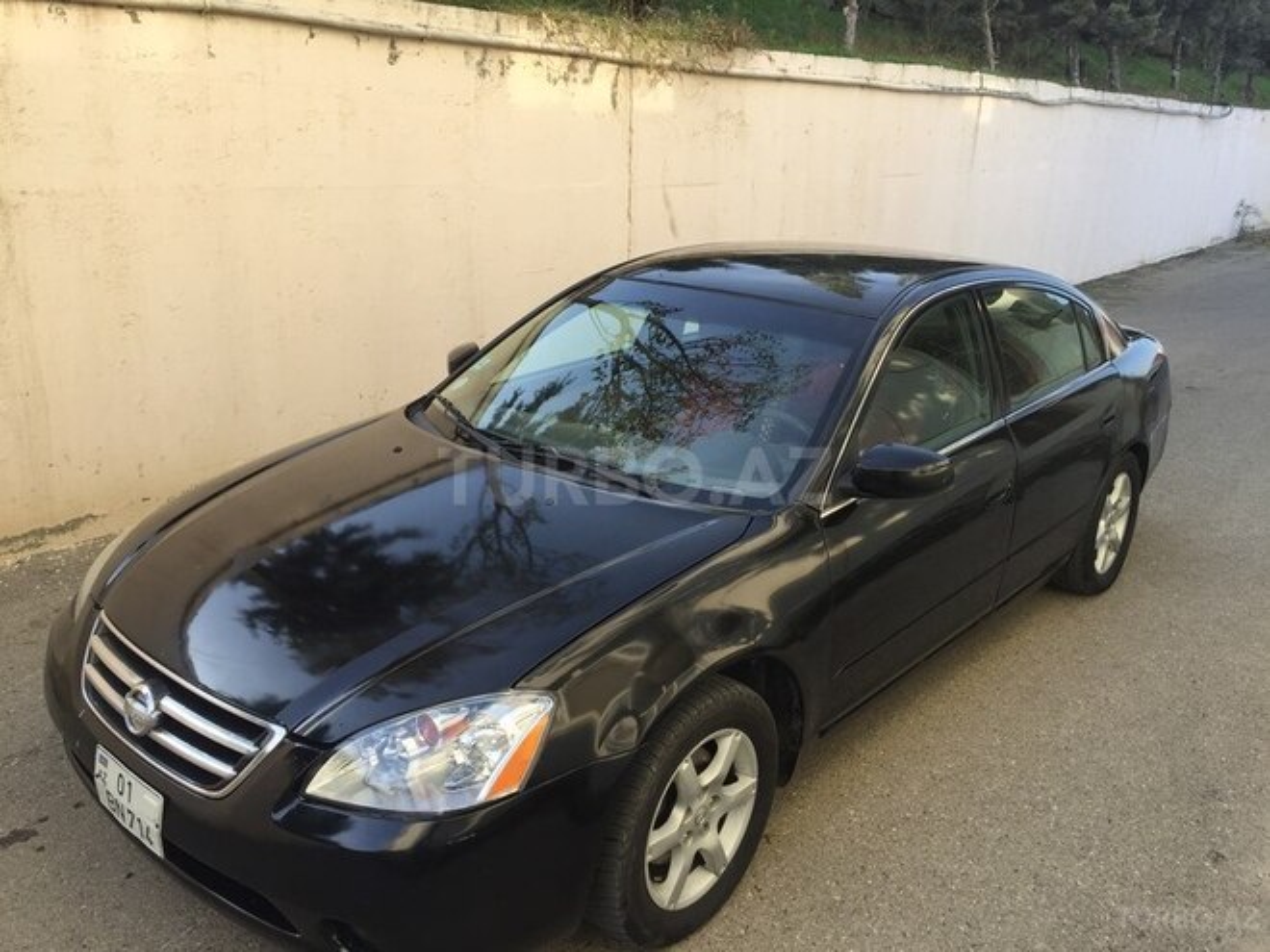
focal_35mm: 29
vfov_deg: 48.2
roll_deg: -1.6
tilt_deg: -16.7
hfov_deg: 61.7
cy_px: 476
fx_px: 1064
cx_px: 635
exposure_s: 1/344
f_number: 2.2
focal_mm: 4.15
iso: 32
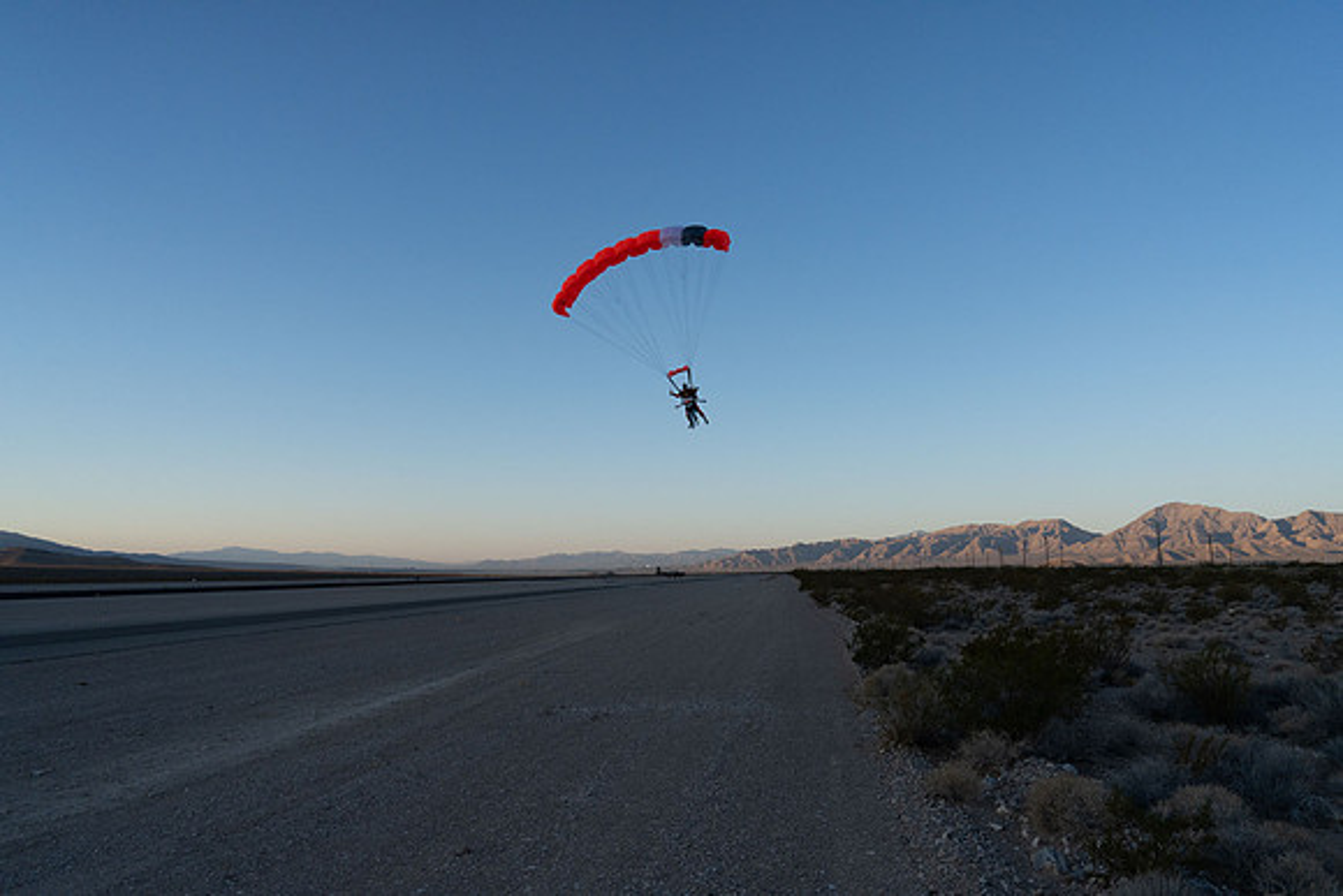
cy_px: 448
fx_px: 896
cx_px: 672
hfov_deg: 73.7
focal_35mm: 24
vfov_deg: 53.2
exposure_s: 1/2000
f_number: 6.3
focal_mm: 24
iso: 1250
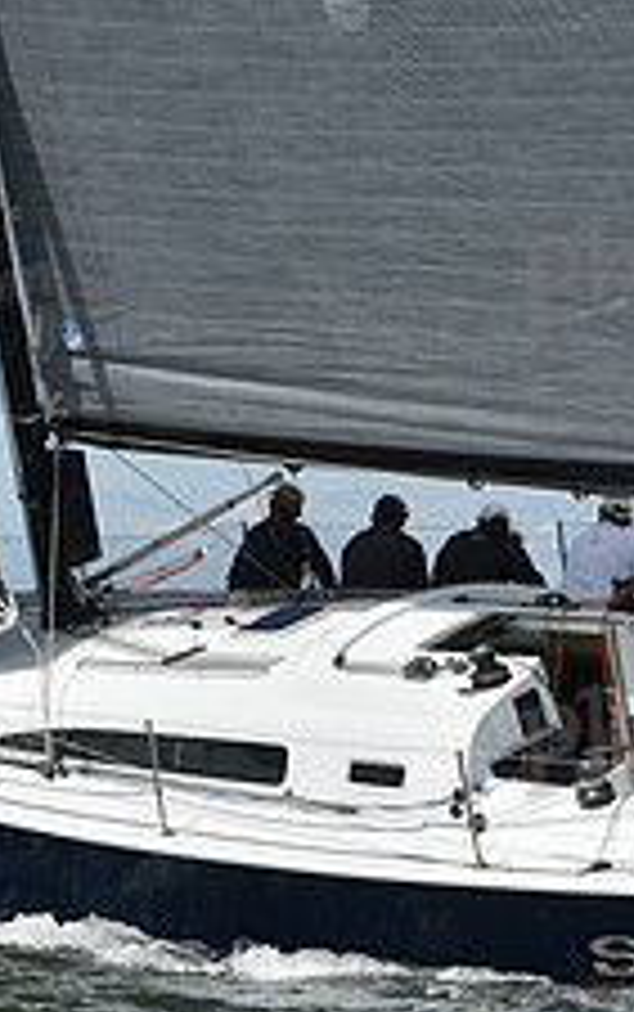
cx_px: 288
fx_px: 5077
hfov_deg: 7.1
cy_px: 510
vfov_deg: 11.4
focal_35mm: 184
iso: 320
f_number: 11
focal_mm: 70
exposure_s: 1/1000
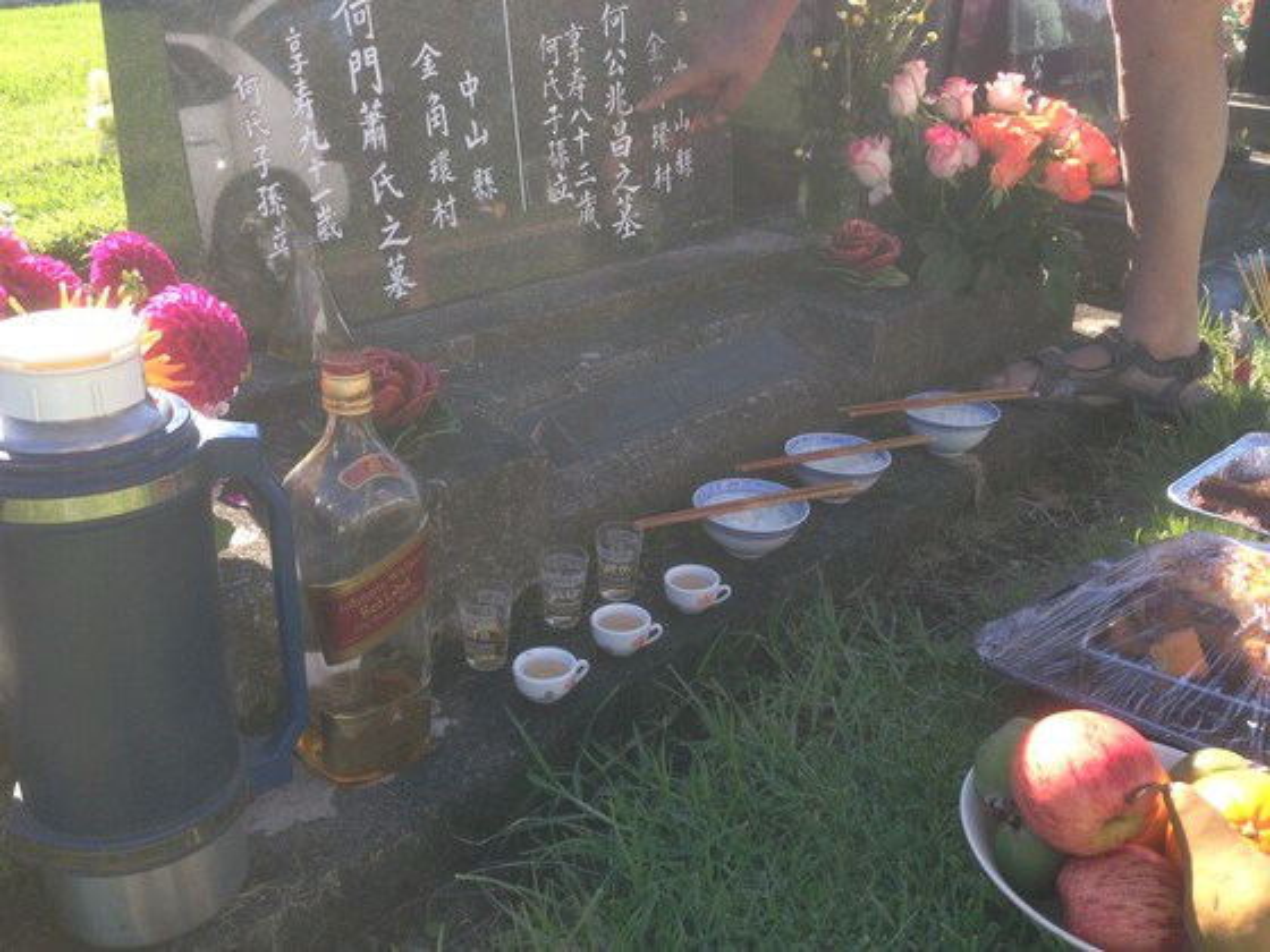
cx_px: 635
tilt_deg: -23.4
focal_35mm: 33
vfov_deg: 42.9
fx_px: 1211
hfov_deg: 55.4
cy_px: 476
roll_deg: -2.1
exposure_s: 1/382
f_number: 2.4
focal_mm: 4.12
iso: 50
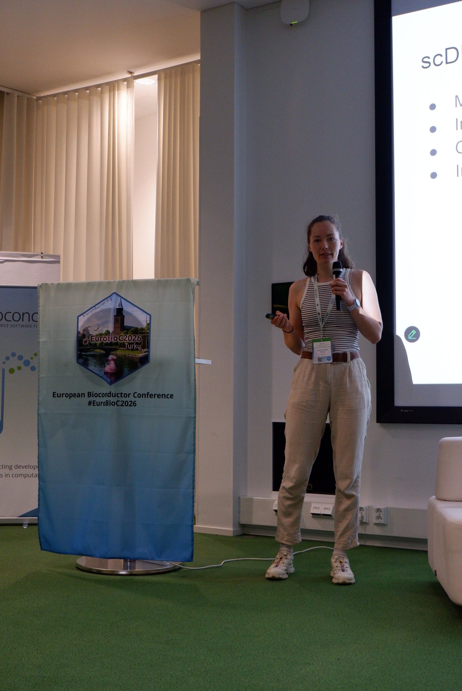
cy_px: 346
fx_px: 865
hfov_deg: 29.9
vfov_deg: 43.6
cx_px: 231
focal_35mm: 45
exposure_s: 1/180
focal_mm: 30.5
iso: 3200
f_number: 4.7
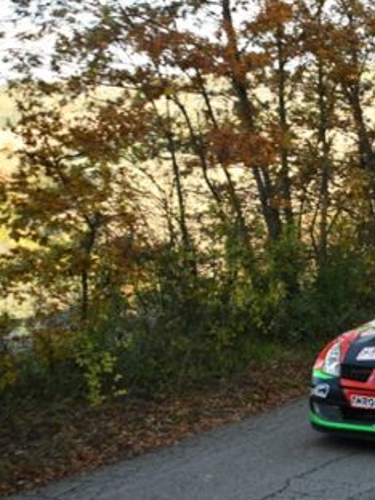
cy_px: 184
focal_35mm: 74
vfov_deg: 26.2
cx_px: 385
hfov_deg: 19.3
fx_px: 1069
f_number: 4.5
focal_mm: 25
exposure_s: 1/800
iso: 800
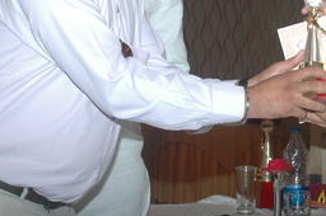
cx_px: 293
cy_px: 10
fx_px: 987
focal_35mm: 109
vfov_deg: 12.4
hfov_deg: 18.4
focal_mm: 31
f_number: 4.5
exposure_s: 1/60
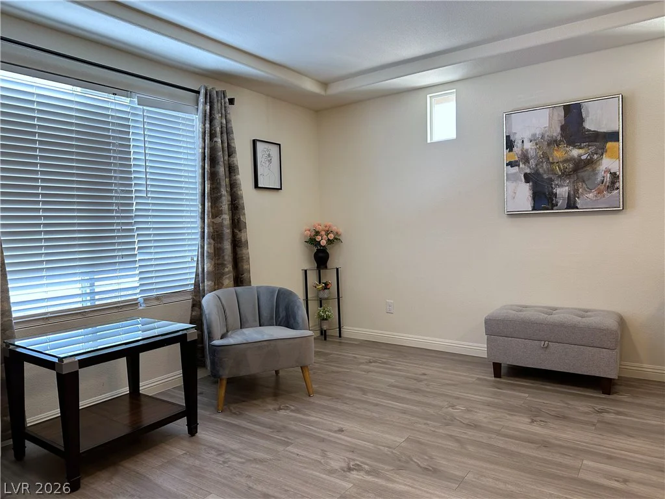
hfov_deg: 71.6
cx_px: 332
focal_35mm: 24
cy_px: 250
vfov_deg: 56.8
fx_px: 461
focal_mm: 6.86
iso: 125
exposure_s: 1/120
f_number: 1.78
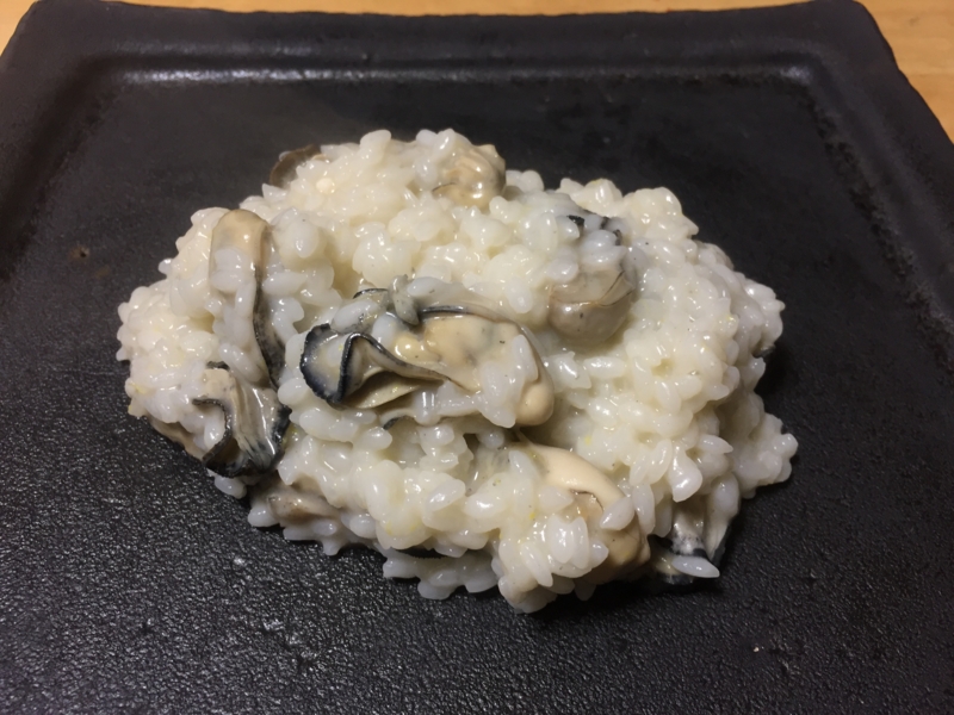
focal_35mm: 29
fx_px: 799
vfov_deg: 48.2
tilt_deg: -49.3
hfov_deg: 61.7
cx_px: 477
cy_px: 358
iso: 100
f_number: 2.2
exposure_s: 1/33
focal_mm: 4.15
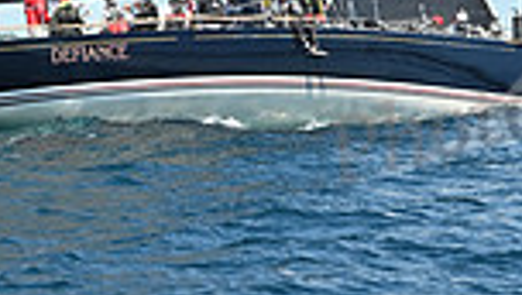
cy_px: -381
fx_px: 4699
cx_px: 153
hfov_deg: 6.4
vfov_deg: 3.6
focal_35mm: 339
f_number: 8
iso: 320
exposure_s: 1/1000
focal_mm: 85
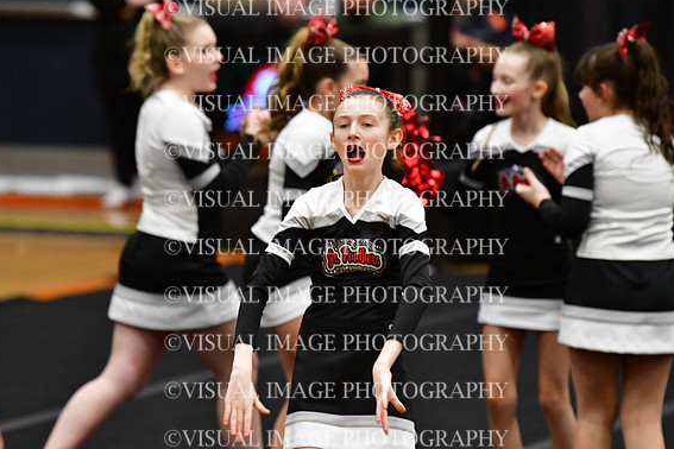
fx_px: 5747
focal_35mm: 307
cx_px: 336
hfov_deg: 6.7
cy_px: 223
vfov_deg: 4.5
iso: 4000
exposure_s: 1/500
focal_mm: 200
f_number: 3.5
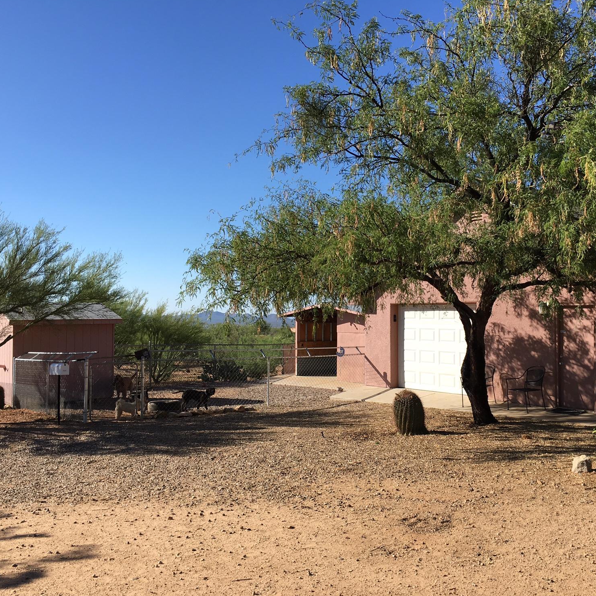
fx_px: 682
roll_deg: +1.2
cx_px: 348
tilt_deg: +2.1
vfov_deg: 47.2
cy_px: 300
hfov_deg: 47.0
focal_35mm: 35
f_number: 2.2
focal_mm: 4.15
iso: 25
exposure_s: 1/1202
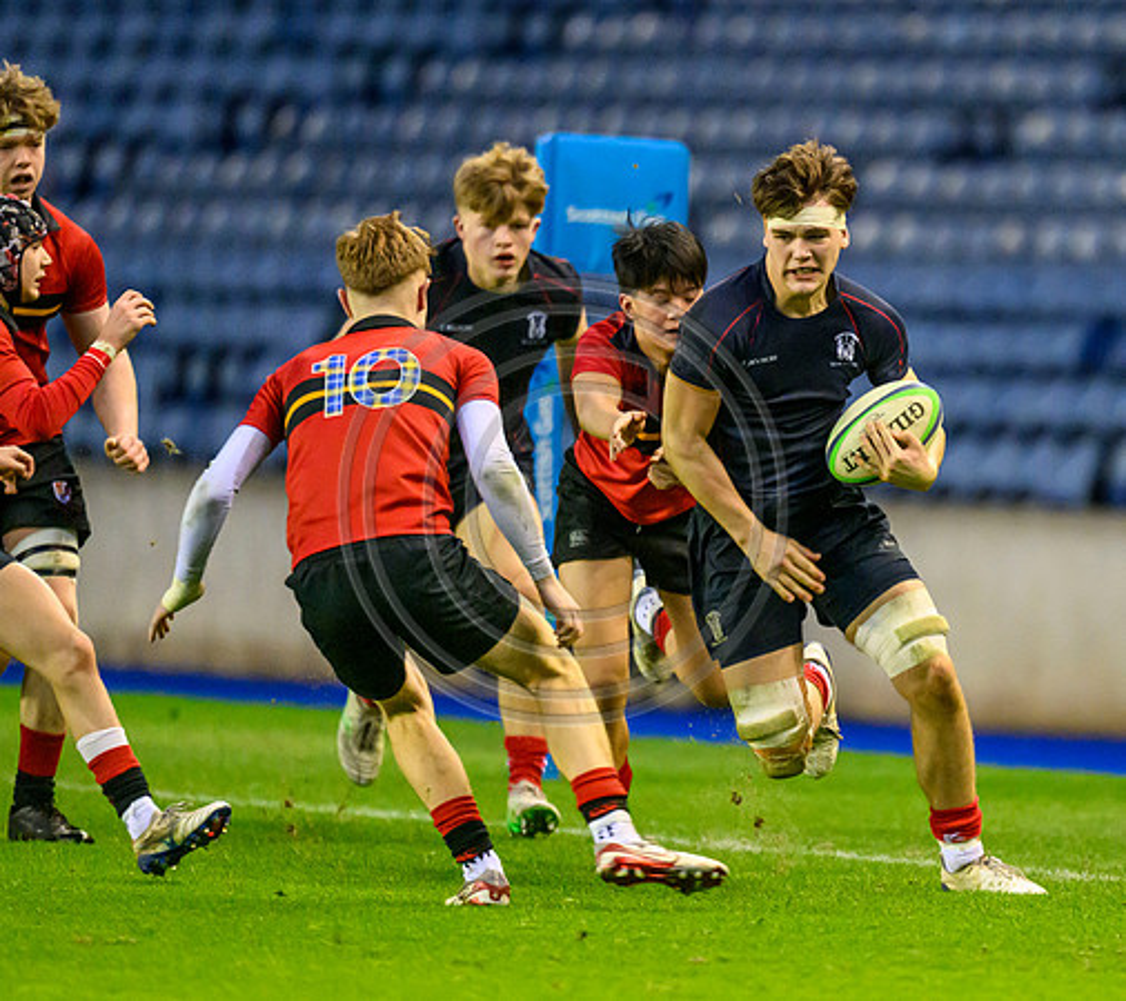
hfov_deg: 2.3
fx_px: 28234
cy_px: 413
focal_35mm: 811
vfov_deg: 2.0
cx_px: 890
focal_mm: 560
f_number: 4
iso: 10000
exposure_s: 1/1000
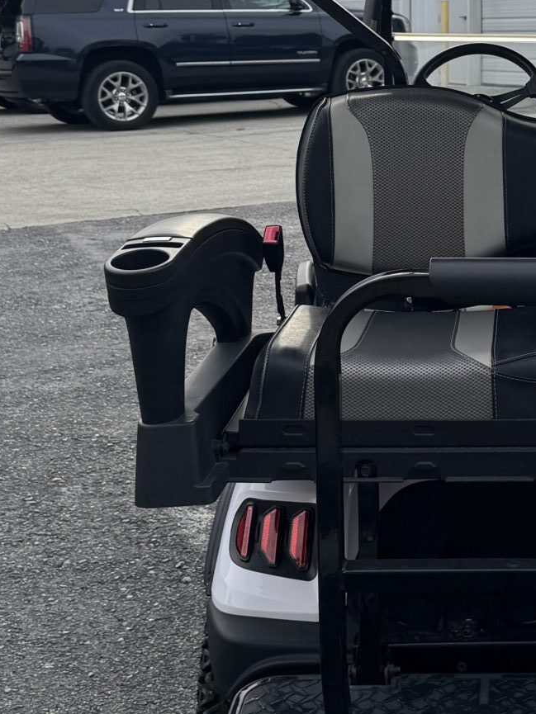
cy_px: 157
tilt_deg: -4.7
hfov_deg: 20.0
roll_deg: -0.4
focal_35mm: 71
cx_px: 560
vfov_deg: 26.9
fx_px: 1465
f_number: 1.78
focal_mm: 6.76
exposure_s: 1/3597
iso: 80
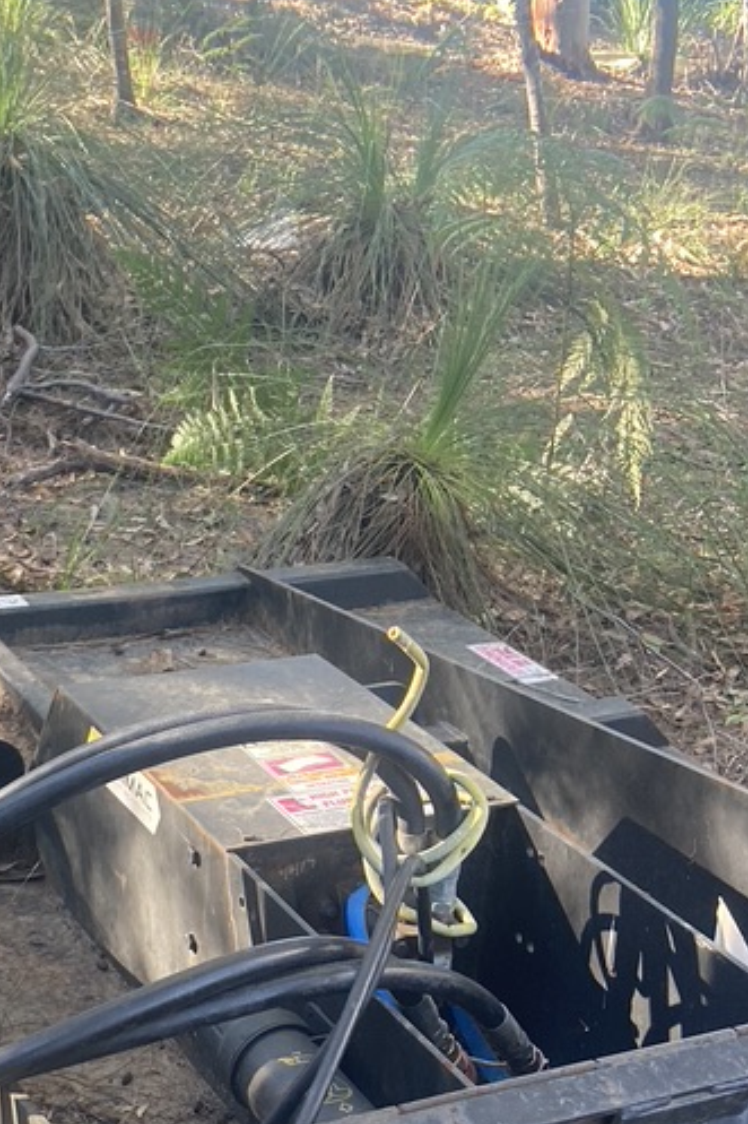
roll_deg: -1.7
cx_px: 260
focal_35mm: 60
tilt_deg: -28.1
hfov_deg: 22.5
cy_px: 991
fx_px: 1871
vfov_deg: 32.0
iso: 80
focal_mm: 3.99
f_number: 1.8
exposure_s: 1/66
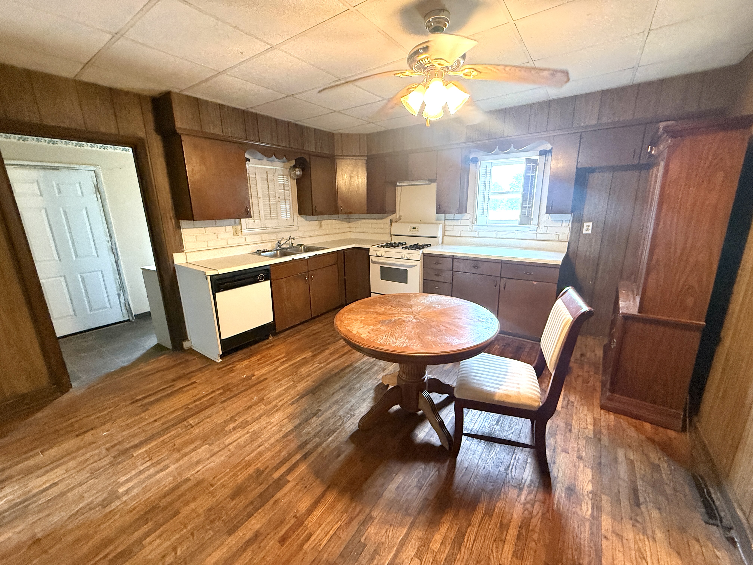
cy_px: 282
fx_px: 305
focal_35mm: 14
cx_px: 376
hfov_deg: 102.1
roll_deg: +0.5
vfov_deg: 85.7
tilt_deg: -13.3
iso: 400
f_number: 2.2
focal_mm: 2.22
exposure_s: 1/60
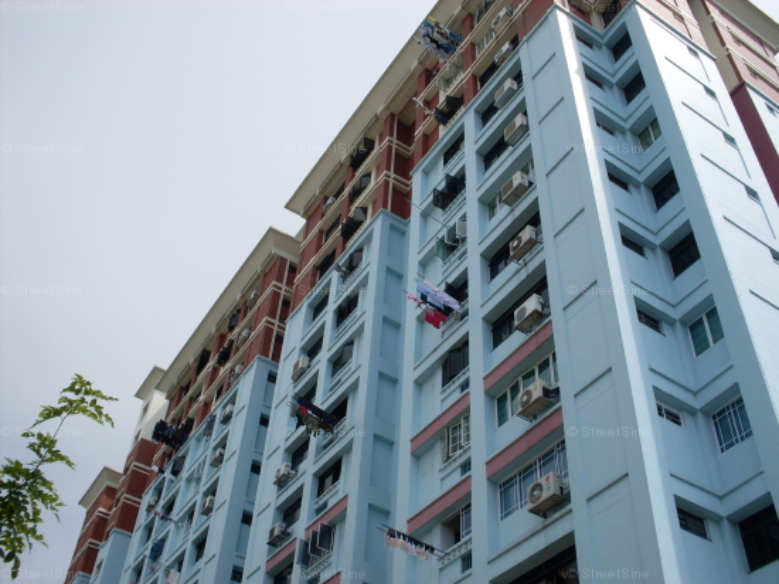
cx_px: 390
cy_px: 292
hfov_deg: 49.0
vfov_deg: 37.7
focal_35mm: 38
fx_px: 855
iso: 80
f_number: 8.4
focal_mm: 6.3
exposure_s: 1/180
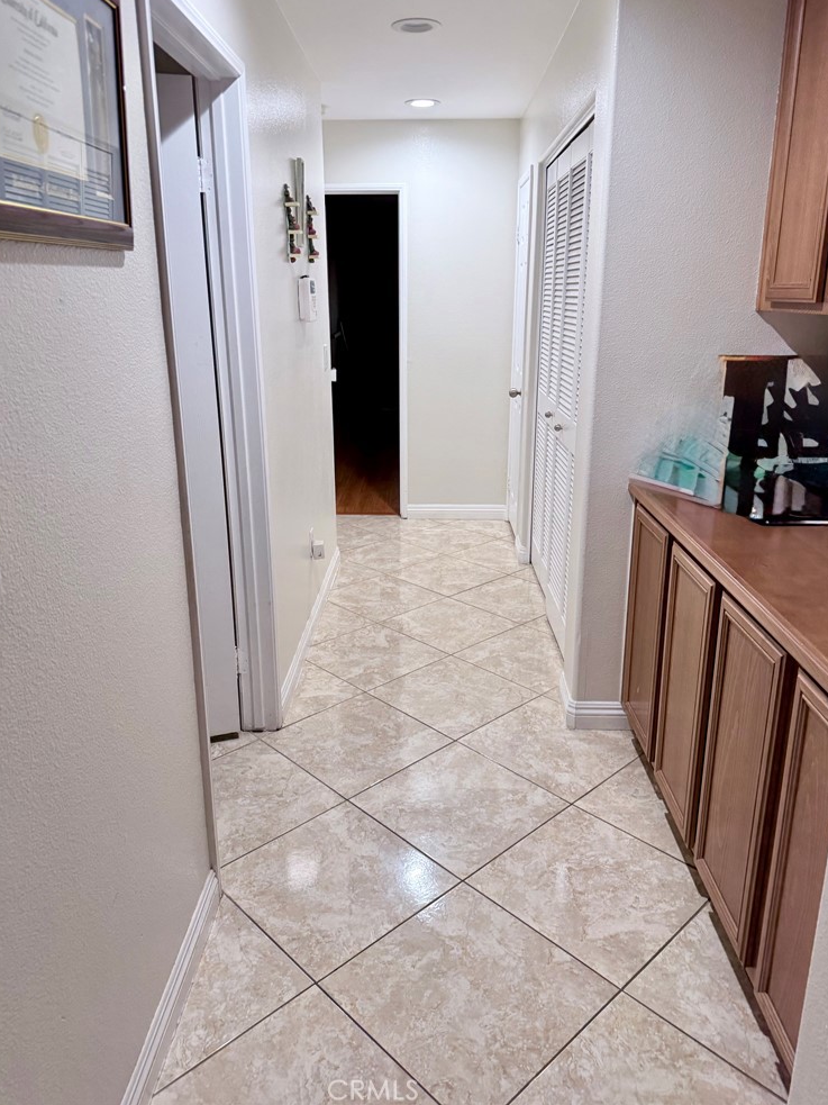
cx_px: 403
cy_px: 531
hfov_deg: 54.9
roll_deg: -0.2
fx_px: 797
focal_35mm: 25
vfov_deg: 69.4
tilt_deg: -15.6
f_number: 1.78
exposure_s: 1/120
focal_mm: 6.76
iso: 200
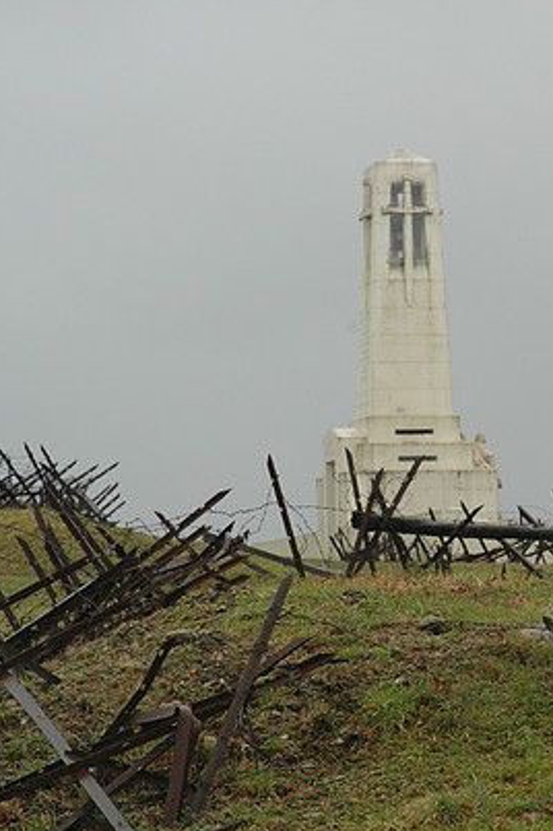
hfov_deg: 9.1
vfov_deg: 13.6
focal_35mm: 151
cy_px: 542
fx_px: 3485
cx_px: 321
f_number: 8
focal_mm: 70
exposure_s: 1/250
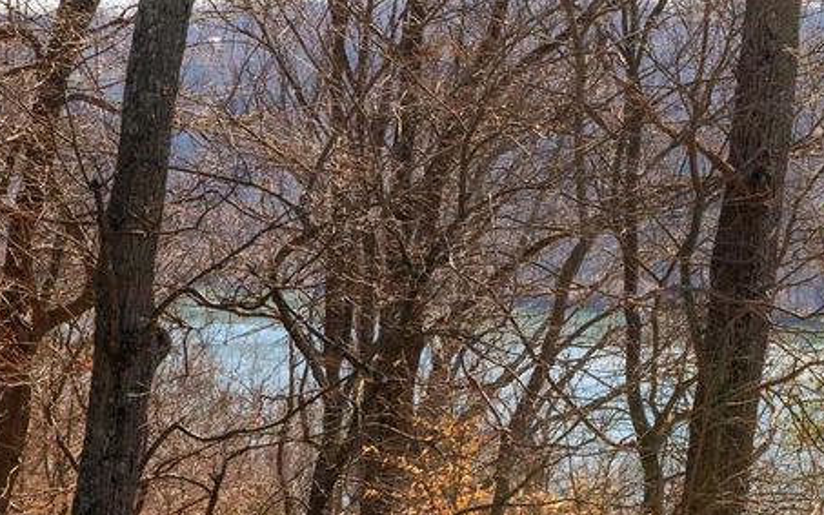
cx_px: 908
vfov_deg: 8.1
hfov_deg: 12.8
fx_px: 3615
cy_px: 210
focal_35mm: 161
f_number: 10
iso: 100
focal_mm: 70
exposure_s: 1/125
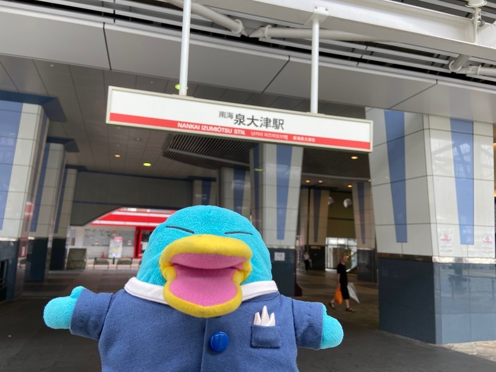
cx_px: 248
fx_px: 373
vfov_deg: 53.1
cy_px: 186
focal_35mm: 26
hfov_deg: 67.3
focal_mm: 4.25
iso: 32
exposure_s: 1/122
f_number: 1.8
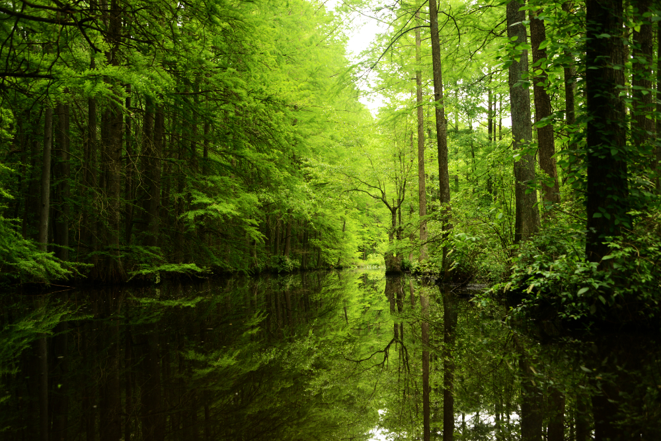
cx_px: 330
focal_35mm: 42
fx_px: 771
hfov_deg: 46.4
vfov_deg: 31.9
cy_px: 220
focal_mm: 42
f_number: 4
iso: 320
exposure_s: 1/250
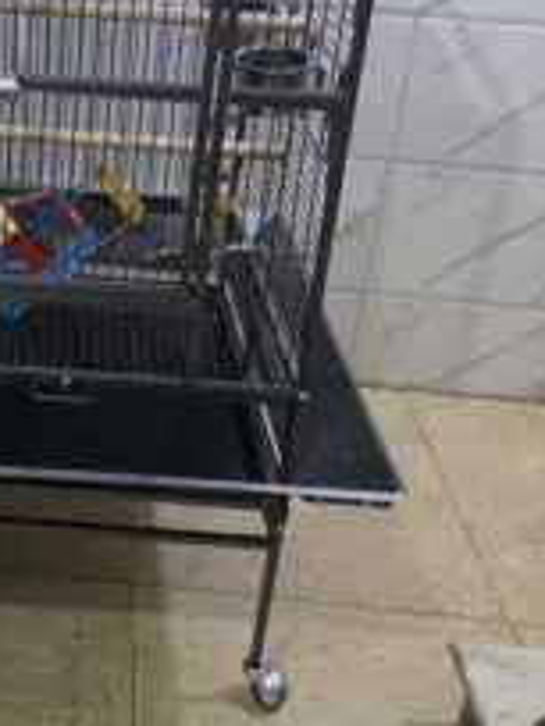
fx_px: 945
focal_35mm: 45
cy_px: 103
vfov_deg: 39.7
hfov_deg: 30.9
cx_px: 64
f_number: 1.7
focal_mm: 6.3
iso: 1250
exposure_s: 1/100
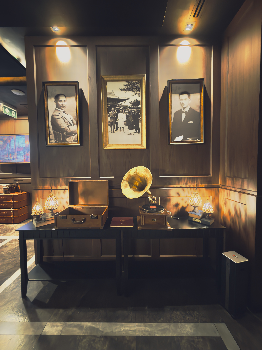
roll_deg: +0.9
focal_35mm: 14
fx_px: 141
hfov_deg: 85.7
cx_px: 131
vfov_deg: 102.1
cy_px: 175
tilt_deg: -2.3
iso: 800
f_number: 2.2
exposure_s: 1/13
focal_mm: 2.22
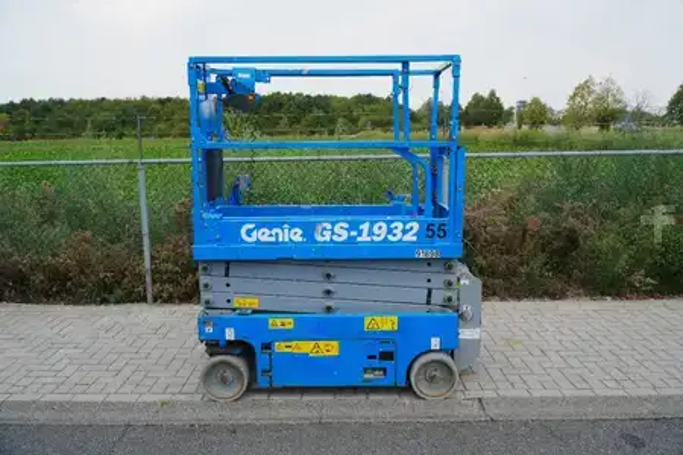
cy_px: 228
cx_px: 342
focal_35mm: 27
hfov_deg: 67.4
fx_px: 512
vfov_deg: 47.9
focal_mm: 18
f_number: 8
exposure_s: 1/200
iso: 100
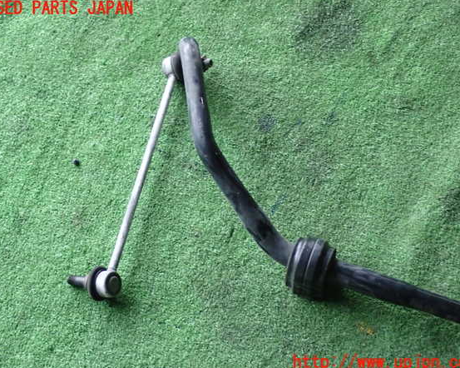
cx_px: 231
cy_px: 186
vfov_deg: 21.5
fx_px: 966
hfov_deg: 26.8
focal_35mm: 71
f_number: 3.8
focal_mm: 11.88
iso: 500
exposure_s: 1/60
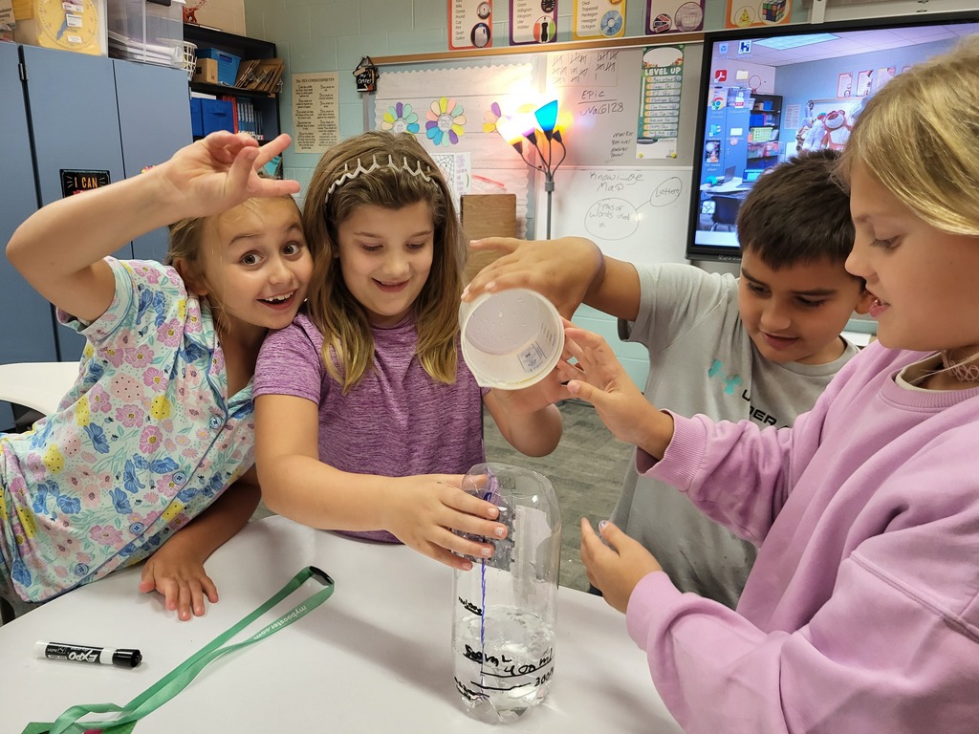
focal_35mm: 26
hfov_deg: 67.3
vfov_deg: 53.1
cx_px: 490
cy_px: 367
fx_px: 735
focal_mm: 5.4
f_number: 1.8
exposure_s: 1/120
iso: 250
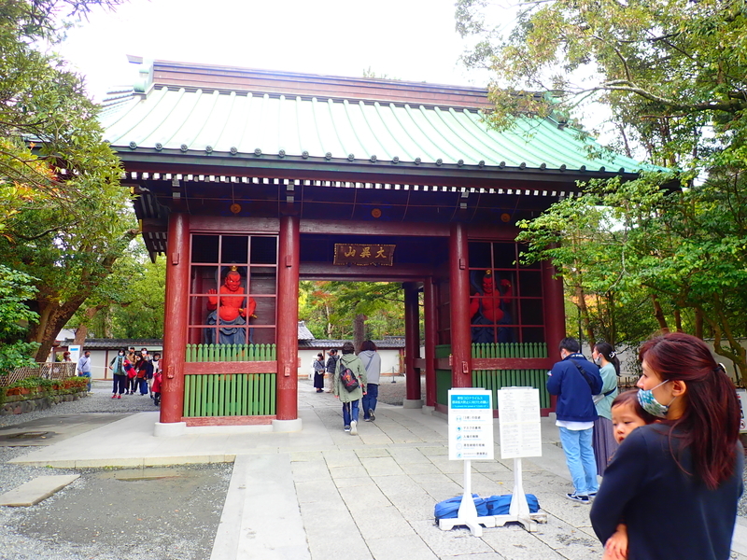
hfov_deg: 69.4
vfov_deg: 54.9
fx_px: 539
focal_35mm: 25
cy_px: 280
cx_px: 374
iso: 100
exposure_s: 1/125
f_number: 2.8
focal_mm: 4.5
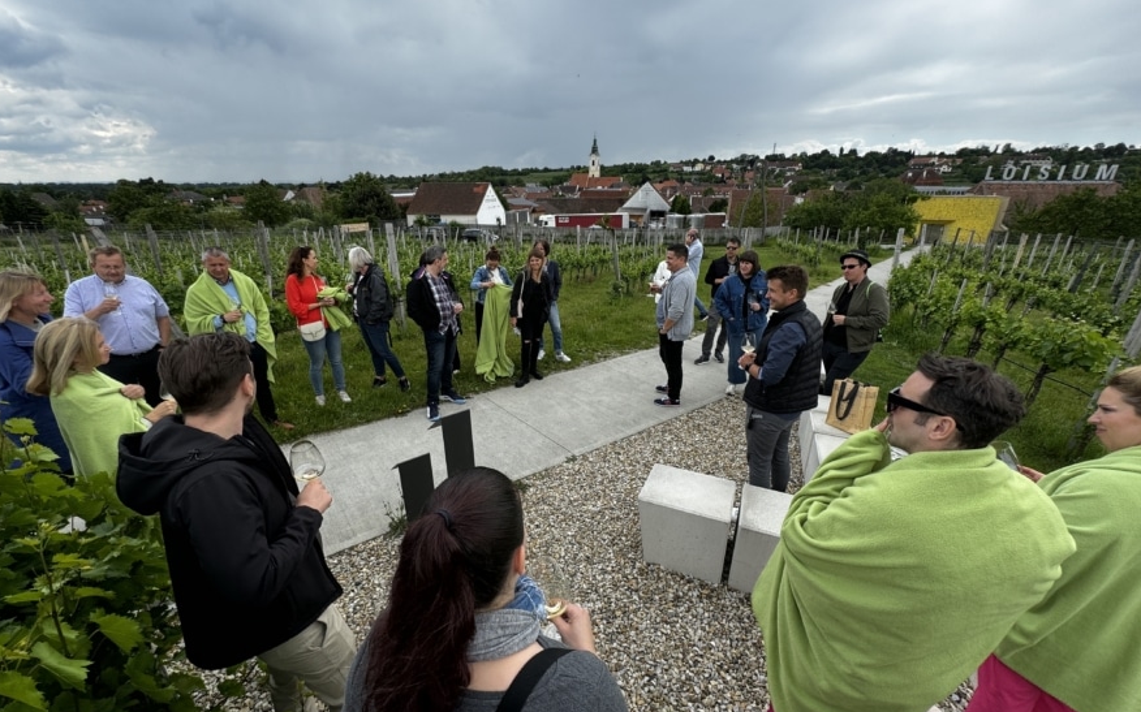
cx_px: 572
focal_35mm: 15
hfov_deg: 101.5
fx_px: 466
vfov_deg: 74.7
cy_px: 367
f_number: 2.2
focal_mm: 2.22
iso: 40
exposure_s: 1/664
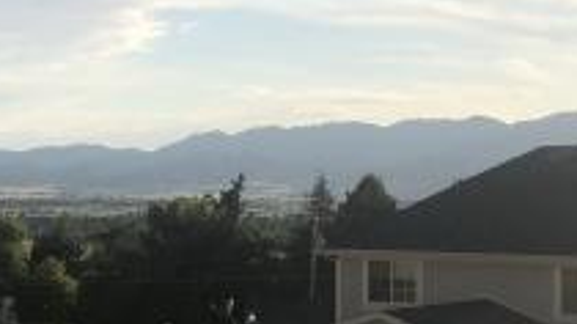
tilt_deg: -4.1
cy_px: 283
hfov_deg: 21.9
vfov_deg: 12.9
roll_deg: +0.4
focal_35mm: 93
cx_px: -22
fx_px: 1423
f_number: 1.8
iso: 20
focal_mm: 3.99
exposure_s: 1/2183
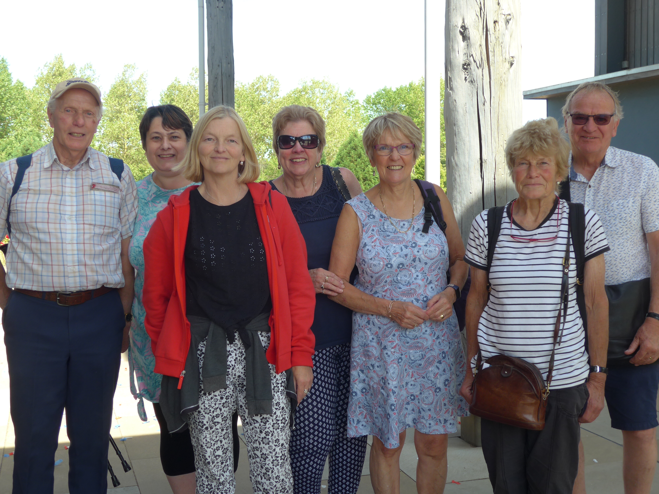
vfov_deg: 30.9
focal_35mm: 47
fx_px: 895
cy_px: 247
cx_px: 330
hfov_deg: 40.4
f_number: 3.2
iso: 80
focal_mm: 10.1
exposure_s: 1/200
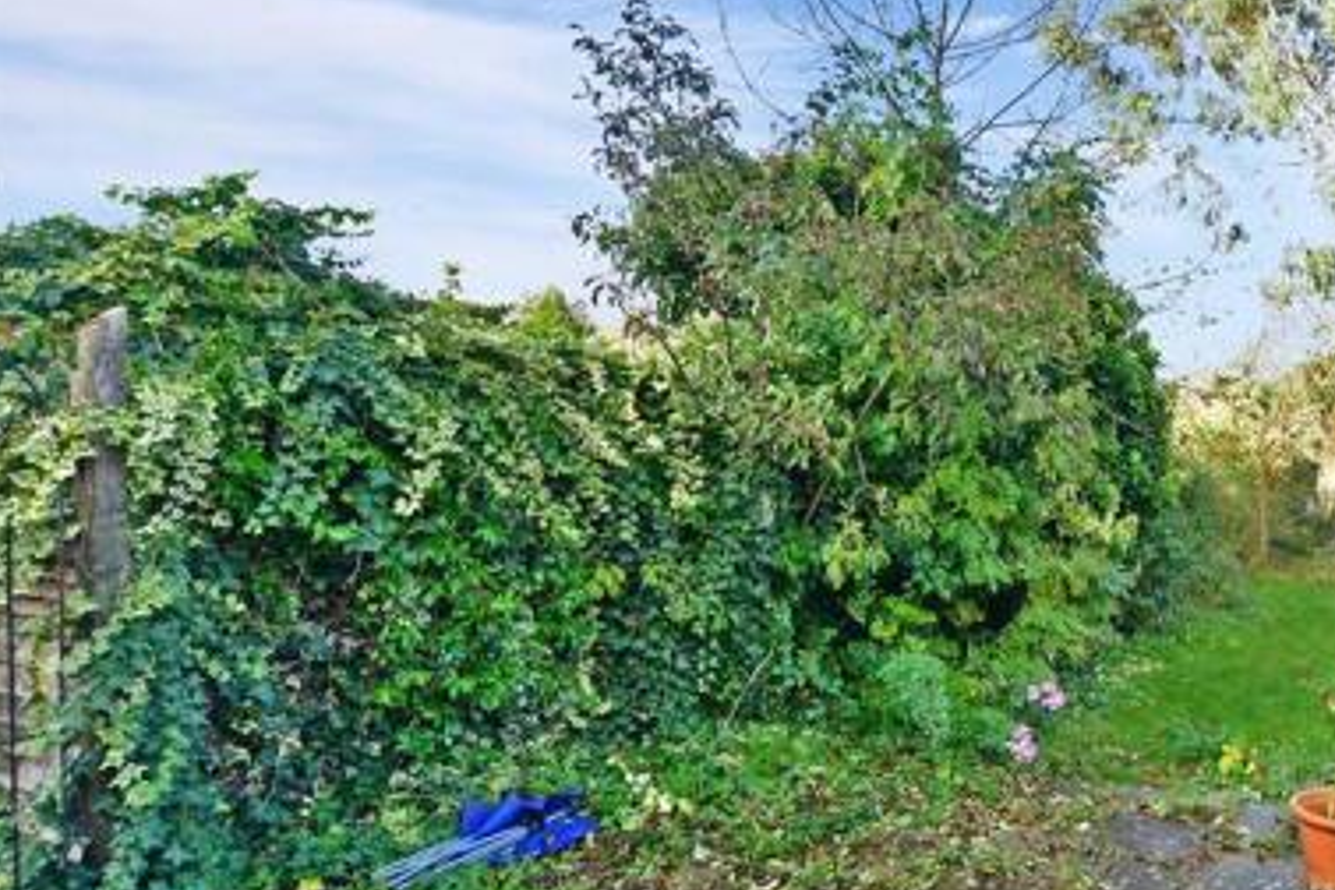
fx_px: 964
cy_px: 461
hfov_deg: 61.3
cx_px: 1137
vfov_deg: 49.5
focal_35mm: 26
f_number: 5.6
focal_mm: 10
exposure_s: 1/50
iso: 250
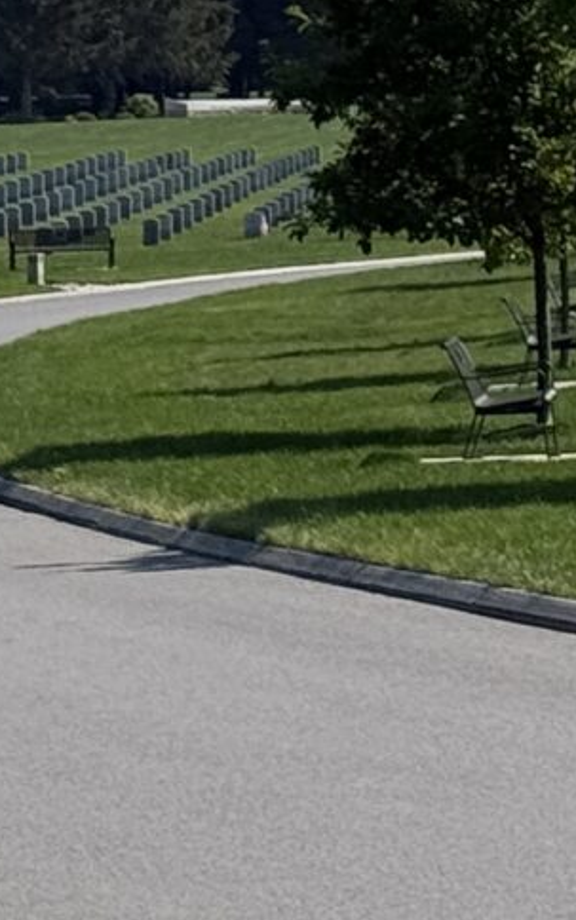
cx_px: 1707
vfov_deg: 7.7
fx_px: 6748
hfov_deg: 4.7
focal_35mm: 269
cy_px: -281
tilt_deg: +3.9
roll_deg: +1.4
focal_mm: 6.76
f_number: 1.78
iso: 64
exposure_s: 1/9901
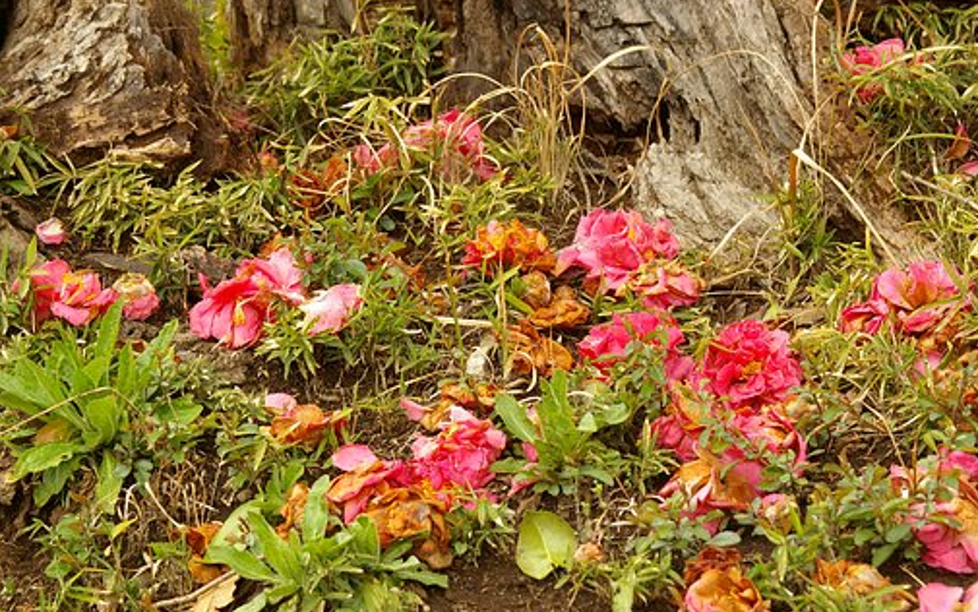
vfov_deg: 13.4
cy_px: 300
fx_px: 2600
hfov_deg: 21.3
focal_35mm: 98
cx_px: 494
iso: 200
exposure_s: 1/30
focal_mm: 63
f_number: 8
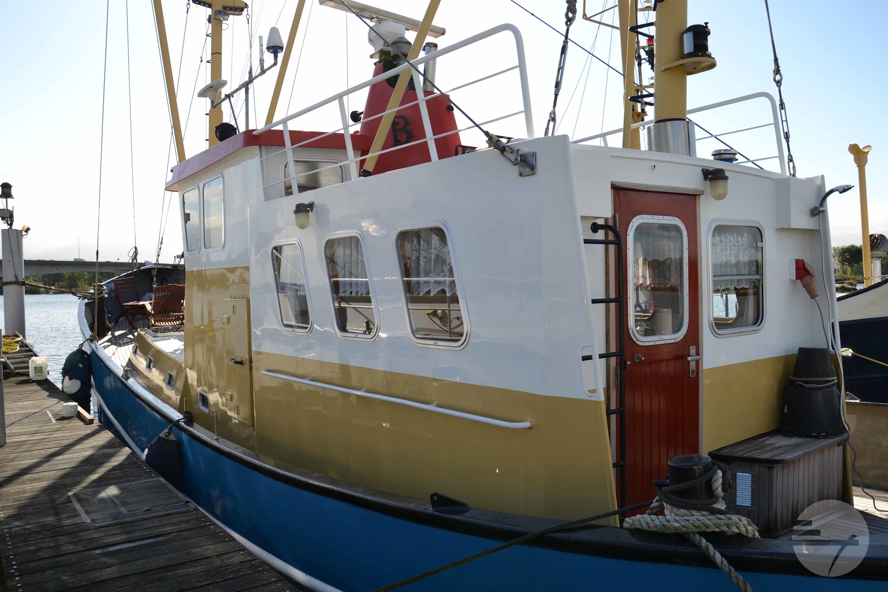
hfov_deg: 67.4
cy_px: 296
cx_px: 444
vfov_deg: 47.9
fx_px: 666
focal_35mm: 27
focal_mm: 18
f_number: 8
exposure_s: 1/250
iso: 100
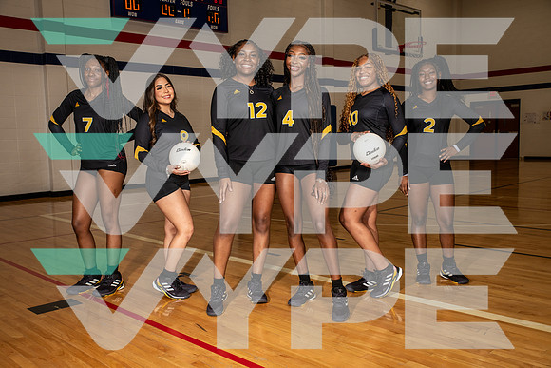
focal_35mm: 35
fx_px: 536
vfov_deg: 37.9
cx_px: 276
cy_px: 184
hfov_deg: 54.4
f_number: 7.1
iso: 320
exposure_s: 1/250
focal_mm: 35
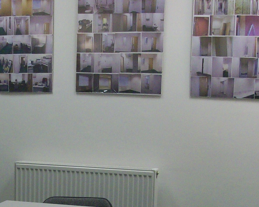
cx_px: 53
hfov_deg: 20.6
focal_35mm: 92
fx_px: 705
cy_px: 148
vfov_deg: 16.7
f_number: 2.8
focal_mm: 5.7
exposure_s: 1/60
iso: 160
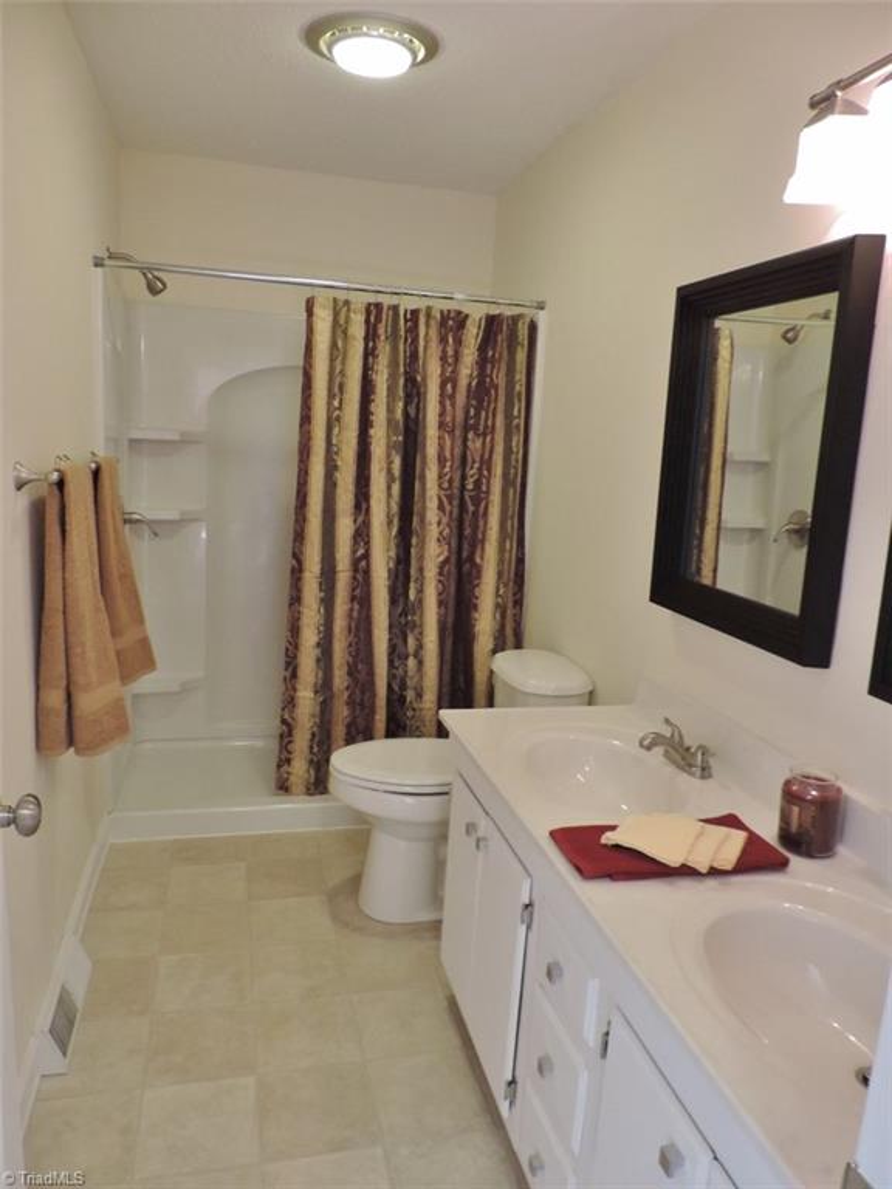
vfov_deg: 71.6
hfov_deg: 56.8
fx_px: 825
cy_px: 594
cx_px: 446
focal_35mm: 24
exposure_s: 1/30
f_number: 3
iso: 320
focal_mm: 4.3
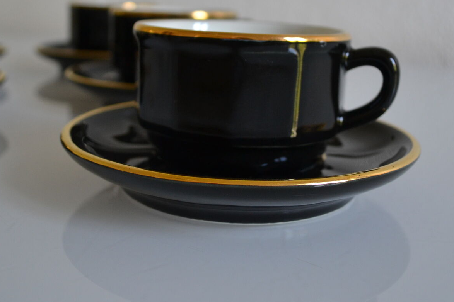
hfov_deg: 42.8
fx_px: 580
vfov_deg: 28.9
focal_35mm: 46
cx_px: 221
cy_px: 89
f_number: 3.5
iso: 400
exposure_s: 1/50
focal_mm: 18
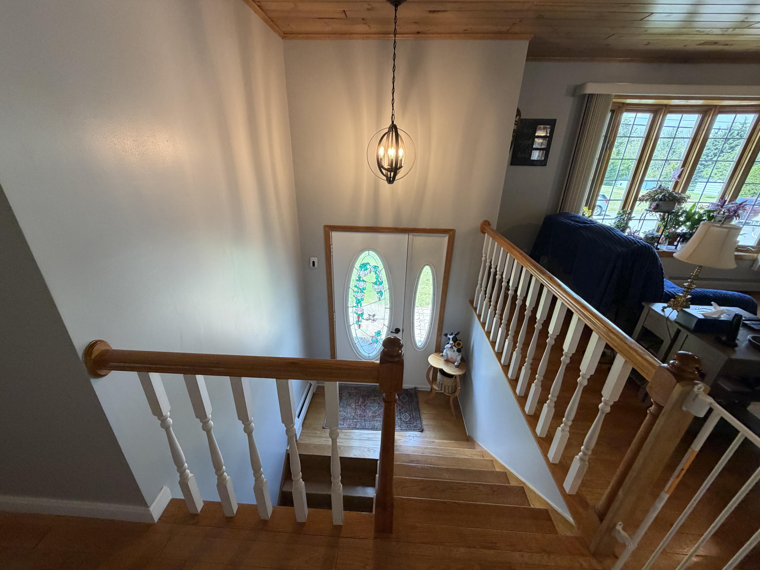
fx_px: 307
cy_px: 285
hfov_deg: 102.1
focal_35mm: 14
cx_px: 380
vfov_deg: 85.7
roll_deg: -1.7
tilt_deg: -23.3
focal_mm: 2.22
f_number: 2.2
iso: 250
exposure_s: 1/120
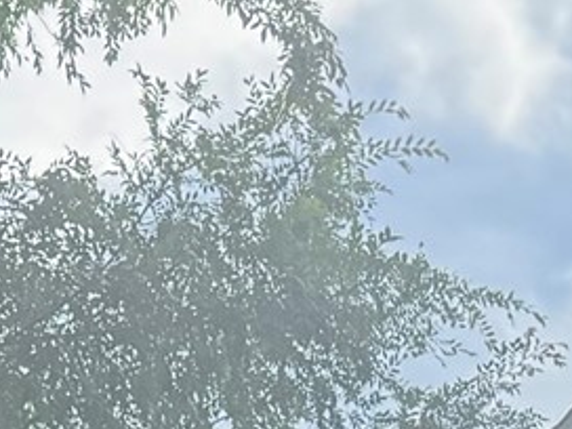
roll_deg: -0.2
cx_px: 604
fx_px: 2991
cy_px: 1544
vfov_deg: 6.9
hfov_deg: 10.8
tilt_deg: +6.2
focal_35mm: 181
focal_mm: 6.76
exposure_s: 1/765
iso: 80
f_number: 1.78
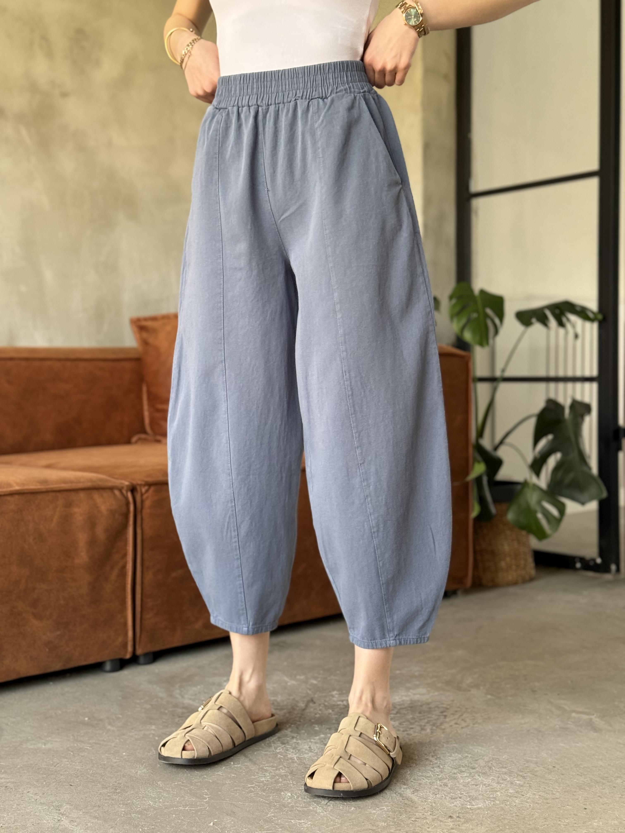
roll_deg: +0.6
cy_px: 416
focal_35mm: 48
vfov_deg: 39.7
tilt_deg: -2.1
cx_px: 312
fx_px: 1156
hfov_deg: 30.3
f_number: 1.78
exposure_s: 1/60
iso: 250
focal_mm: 6.76
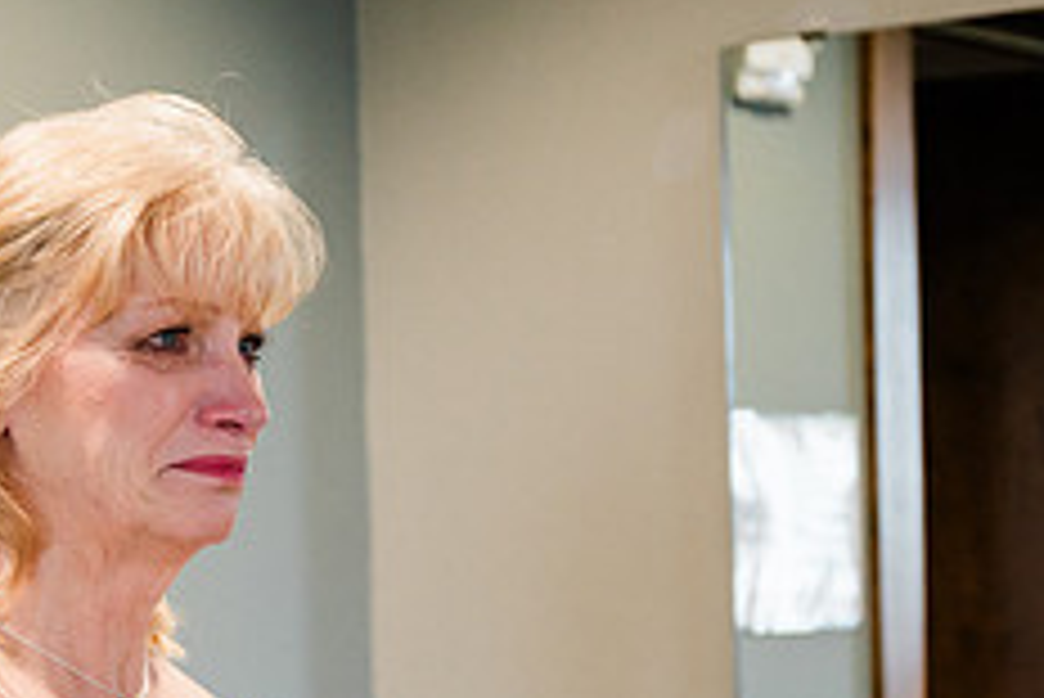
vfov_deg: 9.6
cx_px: -36
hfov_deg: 14.2
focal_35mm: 142
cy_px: 742
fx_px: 4120
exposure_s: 1/200
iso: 1000
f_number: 2.8
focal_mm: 50
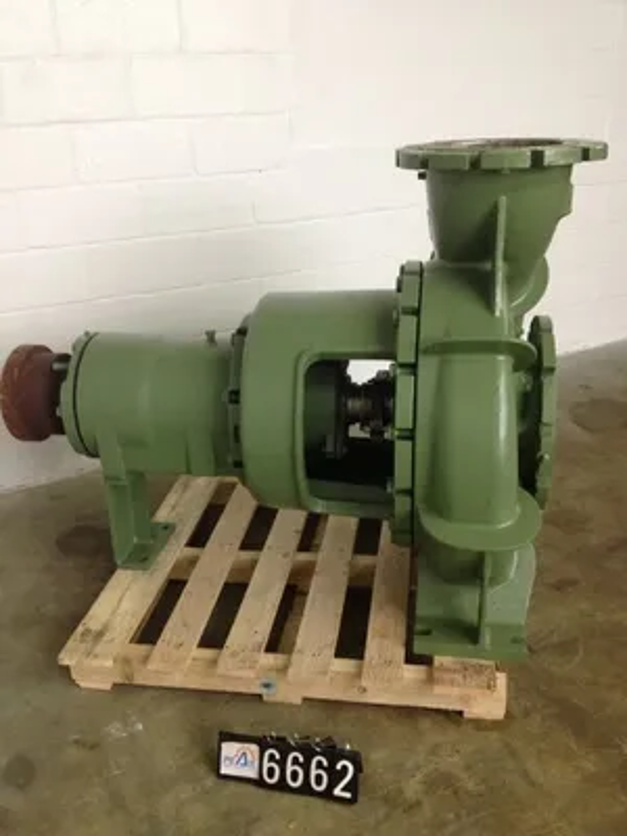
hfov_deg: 40.7
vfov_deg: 52.6
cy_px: 418
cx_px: 314
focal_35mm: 35
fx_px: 845
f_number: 2.4
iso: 125
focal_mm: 4.28
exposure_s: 1/20
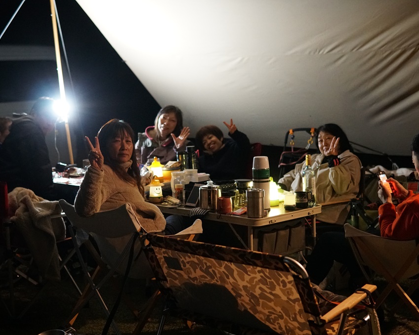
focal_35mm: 51
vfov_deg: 29.7
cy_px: 168
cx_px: 213
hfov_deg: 36.7
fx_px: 632
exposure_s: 1/80
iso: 6400
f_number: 2
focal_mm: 30
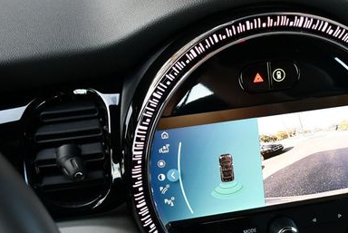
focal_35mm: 60
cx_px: 249
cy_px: 152
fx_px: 581
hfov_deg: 32.9
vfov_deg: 22.6
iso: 720
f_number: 3.5
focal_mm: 18
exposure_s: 1/250
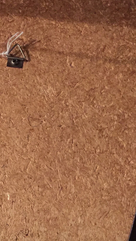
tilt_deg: -76.3
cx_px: 19
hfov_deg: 18.9
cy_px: 144
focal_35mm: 63
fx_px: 404
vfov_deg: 33.2
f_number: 2.2
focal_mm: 4.15
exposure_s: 1/17
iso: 640
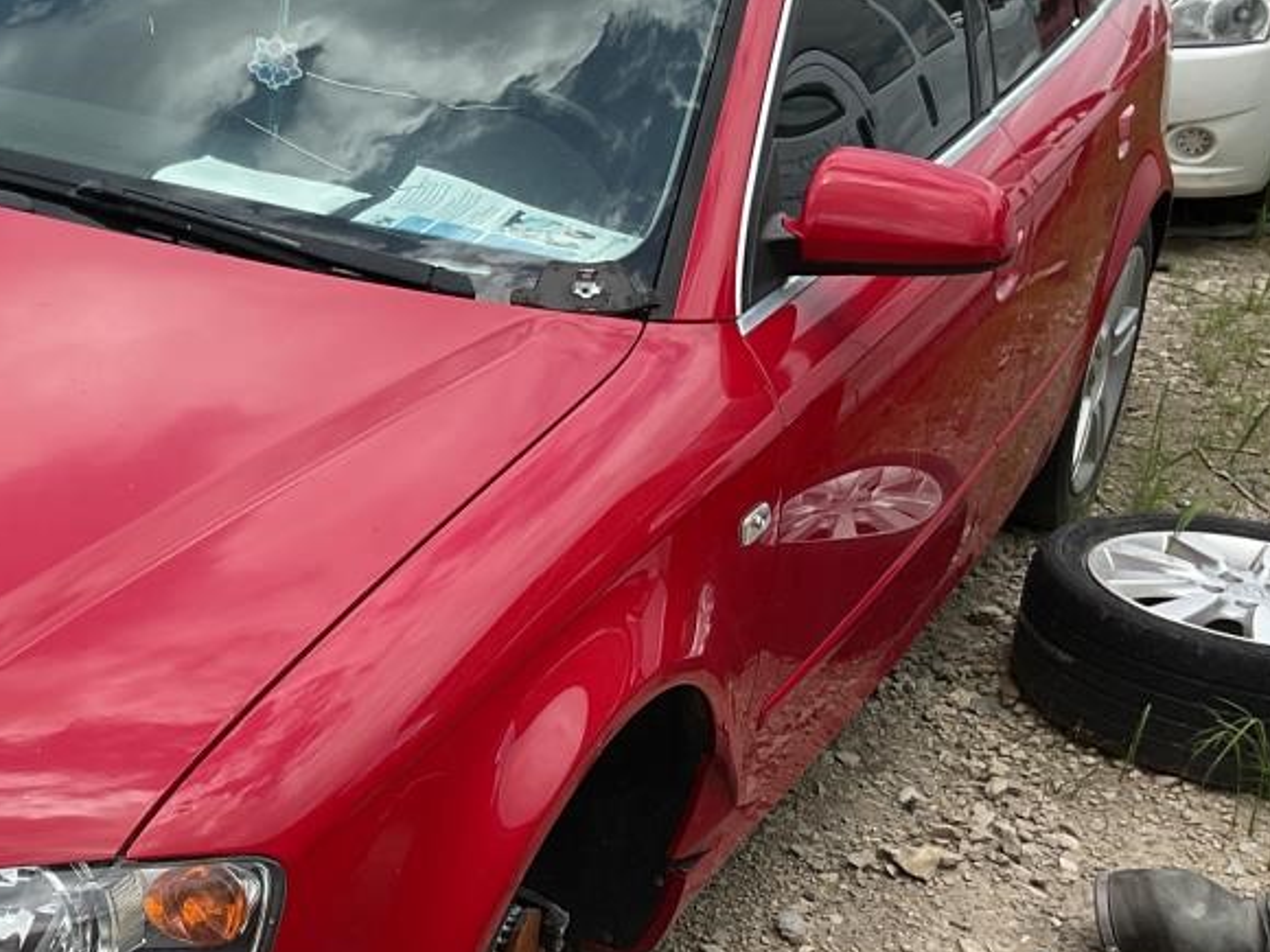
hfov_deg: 29.1
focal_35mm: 64
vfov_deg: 22.9
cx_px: 140
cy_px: 519
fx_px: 2348
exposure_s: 1/1035
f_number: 1.8
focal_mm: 3
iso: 16
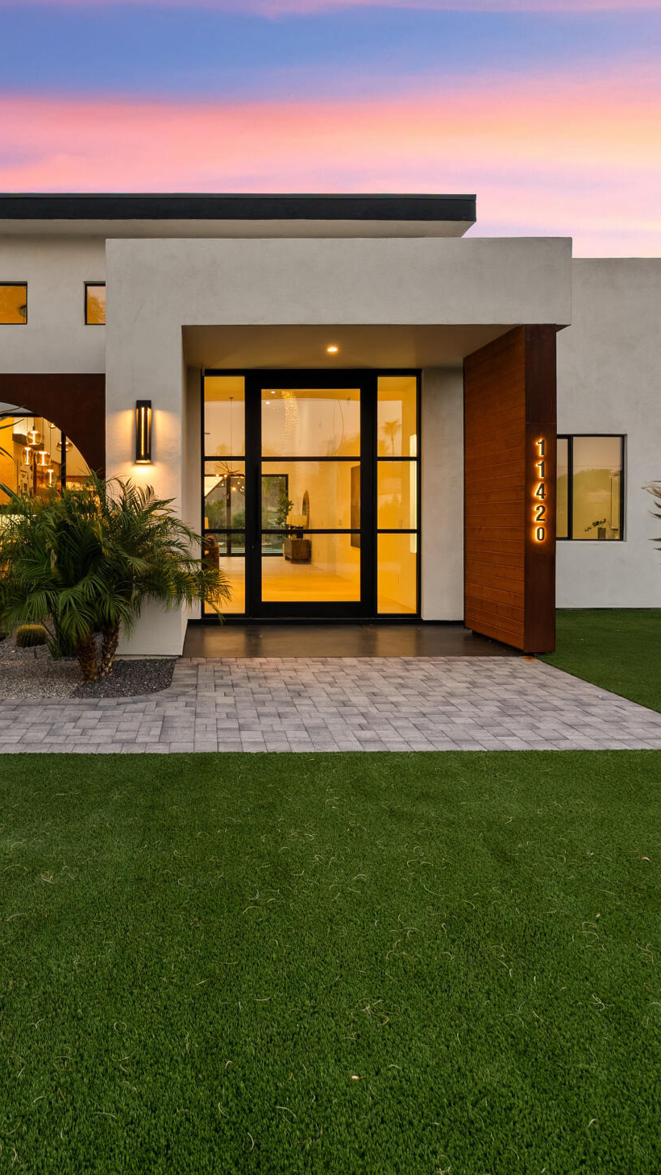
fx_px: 717
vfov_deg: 78.5
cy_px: 530
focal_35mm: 23
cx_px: 212
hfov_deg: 48.5
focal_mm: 16
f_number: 8
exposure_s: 1
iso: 100
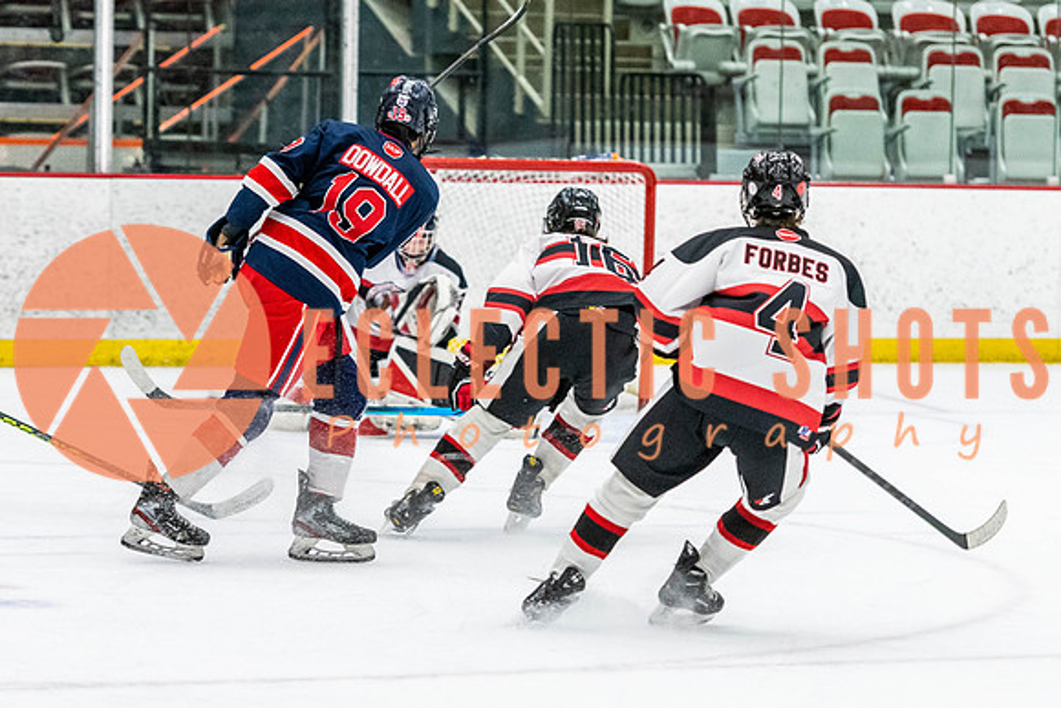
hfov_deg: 10.1
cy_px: 384
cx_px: 252
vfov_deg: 6.8
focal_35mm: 203
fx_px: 5989
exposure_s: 1/640
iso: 3200
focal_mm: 120
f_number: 2.8
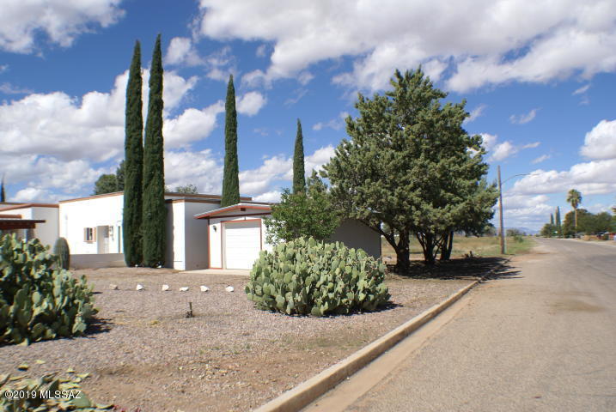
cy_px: 206
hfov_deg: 49.5
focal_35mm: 39
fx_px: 668
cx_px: 308
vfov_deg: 34.3
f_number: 5.6
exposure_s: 1/640
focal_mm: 26
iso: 100
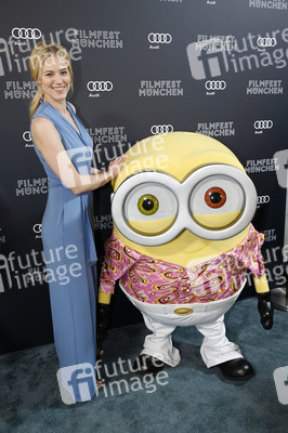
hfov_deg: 38.8
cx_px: 144
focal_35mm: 34
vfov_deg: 55.8
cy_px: 216
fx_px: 409
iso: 1600
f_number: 6.3
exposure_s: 1/160
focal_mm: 34
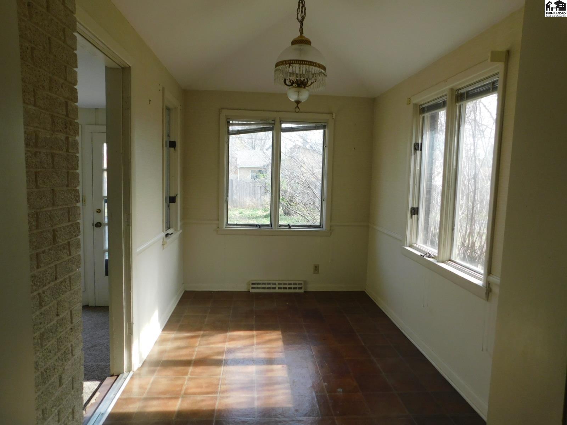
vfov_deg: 58.9
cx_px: 284
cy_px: 212
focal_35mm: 23
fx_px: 377
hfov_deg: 73.9
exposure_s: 1/160
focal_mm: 4
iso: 125
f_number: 3
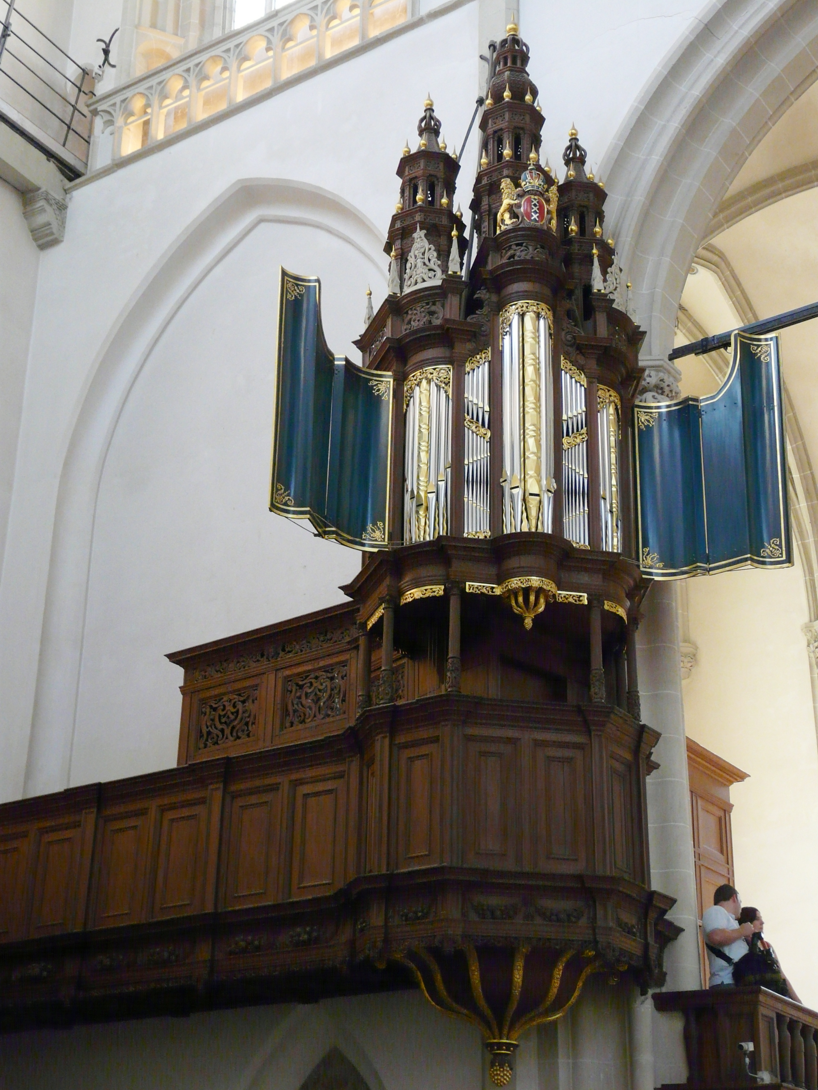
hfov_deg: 27.5
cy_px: 545
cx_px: 409
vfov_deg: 36.2
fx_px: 1670
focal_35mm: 53
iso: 400
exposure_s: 1/50
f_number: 3.2
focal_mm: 8.8
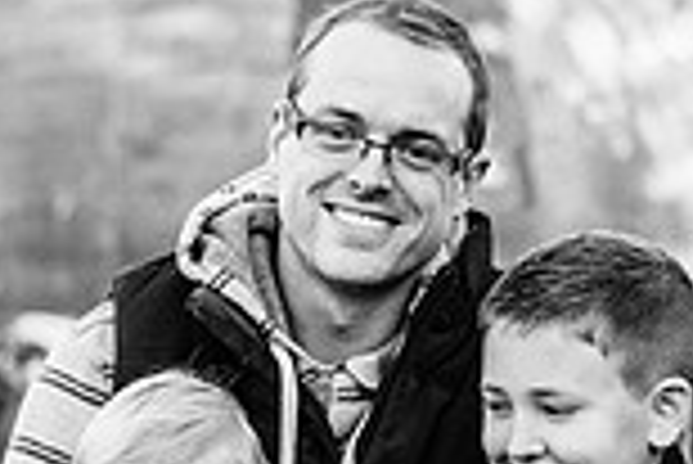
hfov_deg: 9.4
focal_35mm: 218
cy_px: 408
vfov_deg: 6.3
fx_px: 4200
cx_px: 738
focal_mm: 58
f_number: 3.2
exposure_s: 1/800
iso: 400
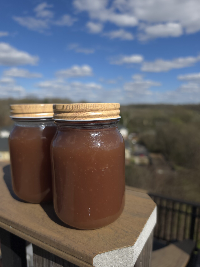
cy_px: 134
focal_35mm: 23
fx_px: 177
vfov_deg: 73.9
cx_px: 100
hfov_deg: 58.9
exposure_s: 1/952
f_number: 1.4
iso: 10
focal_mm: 6.5
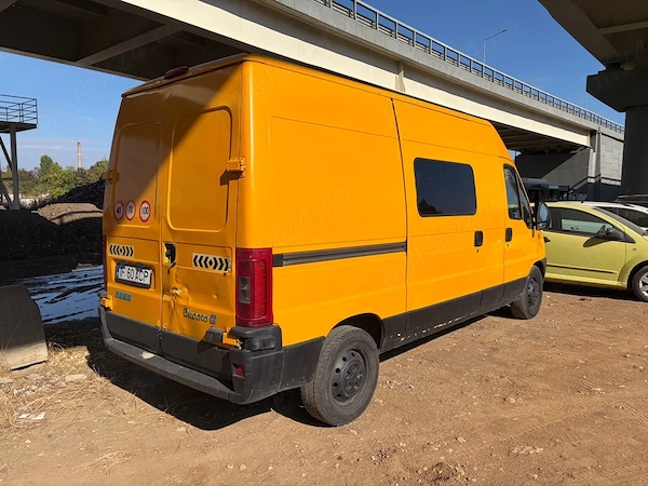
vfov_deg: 53.1
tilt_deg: -6.7
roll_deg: -0.8
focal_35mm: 26
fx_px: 487
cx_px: 324
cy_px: 243
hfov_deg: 67.3
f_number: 1.6
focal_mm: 5.96
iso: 64
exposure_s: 1/7813
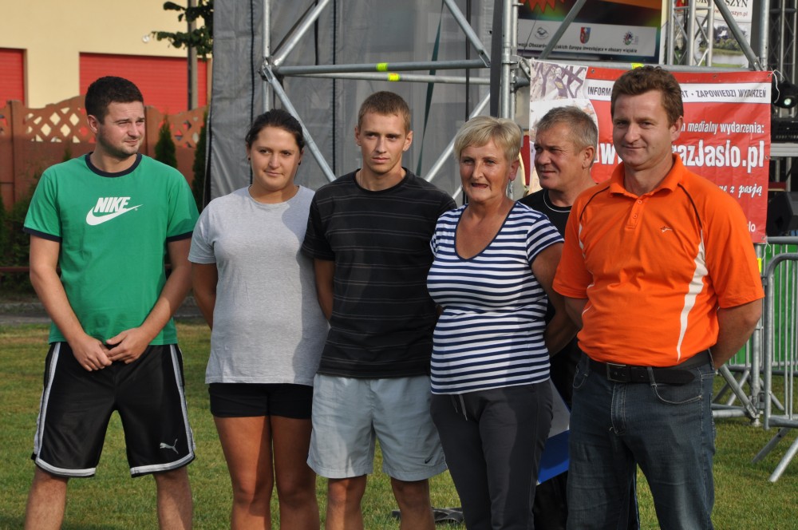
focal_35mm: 112
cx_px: 399
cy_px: 265
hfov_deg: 18.2
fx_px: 2490
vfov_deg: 12.1
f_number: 11
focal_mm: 75
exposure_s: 1/200
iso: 200
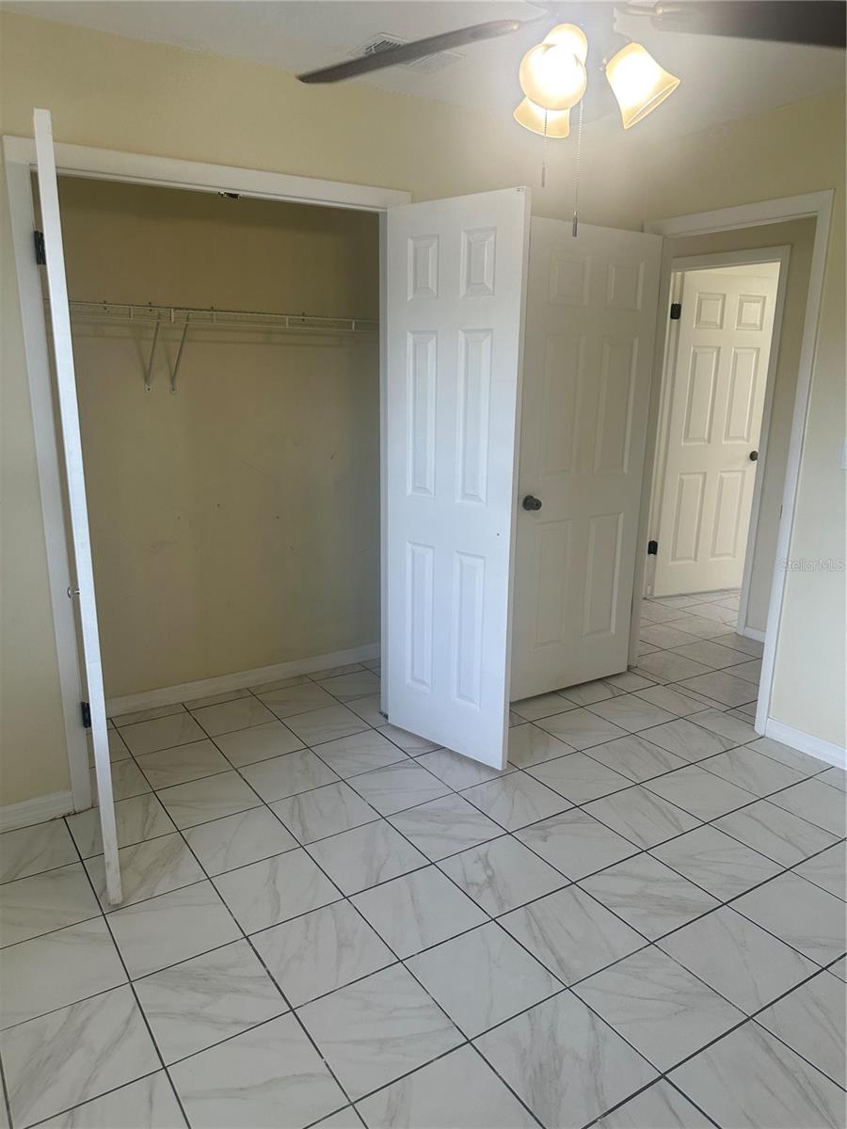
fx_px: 783
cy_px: 564
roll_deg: -2.5
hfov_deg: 56.8
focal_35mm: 24
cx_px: 424
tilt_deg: -16.9
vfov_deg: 71.6
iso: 125
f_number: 1.78
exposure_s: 1/120
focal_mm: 6.86
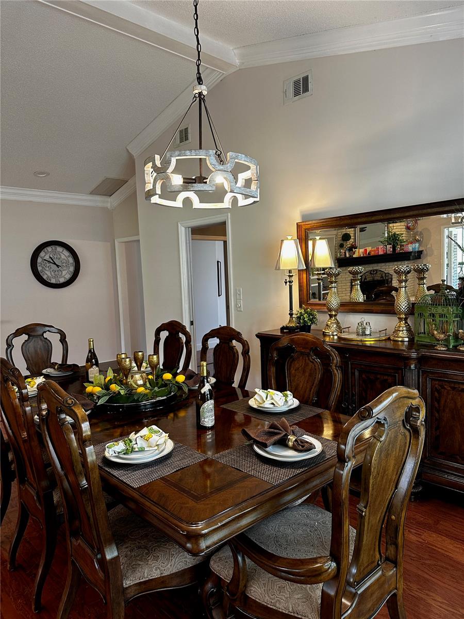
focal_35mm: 24
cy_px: 310
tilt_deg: -4.3
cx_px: 232
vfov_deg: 71.6
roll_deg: +2.2
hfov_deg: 56.8
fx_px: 429
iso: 160
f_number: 1.78
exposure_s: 1/60
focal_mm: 6.86
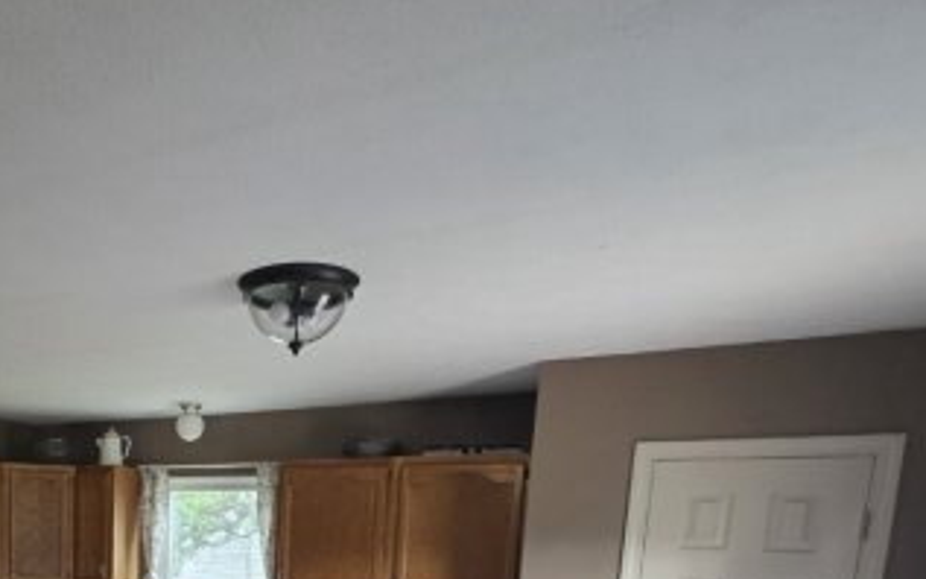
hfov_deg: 58.2
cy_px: 649
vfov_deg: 36.1
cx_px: 148
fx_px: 732
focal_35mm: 29
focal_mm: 2.2
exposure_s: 1/60
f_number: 1.9
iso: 400
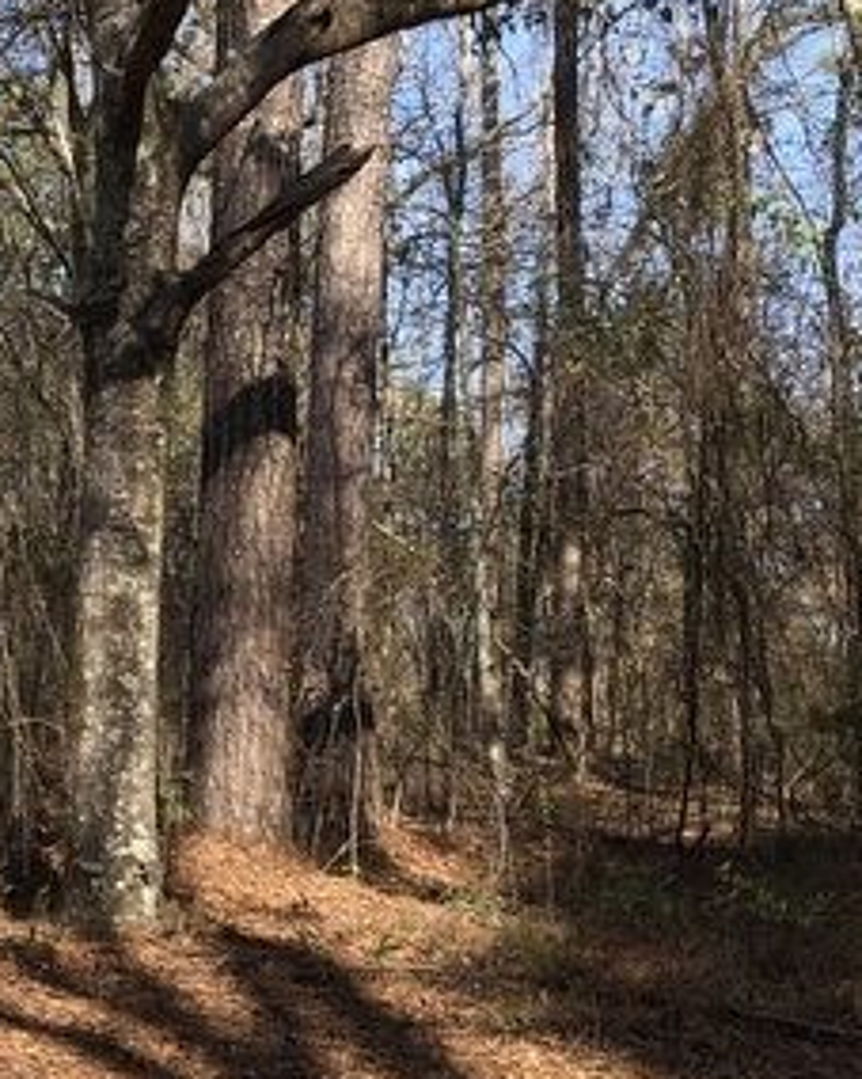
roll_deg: -0.6
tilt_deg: +3.6
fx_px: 2457
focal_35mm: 77
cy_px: 665
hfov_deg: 17.6
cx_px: -471
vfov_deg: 24.7
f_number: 1.8
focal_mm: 4
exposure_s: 1/796
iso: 20
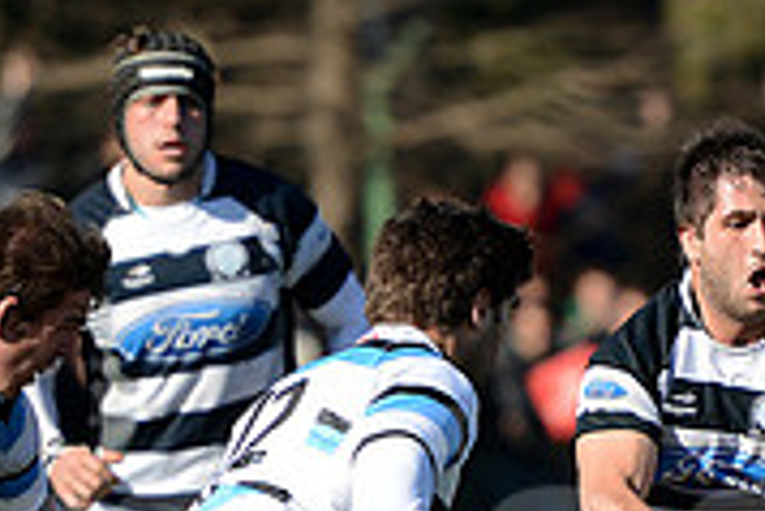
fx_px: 13504
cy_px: 535
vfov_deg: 2.2
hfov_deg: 3.2
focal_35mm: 635
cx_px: 107
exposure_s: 1/2000
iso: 250
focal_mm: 195
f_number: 2.8
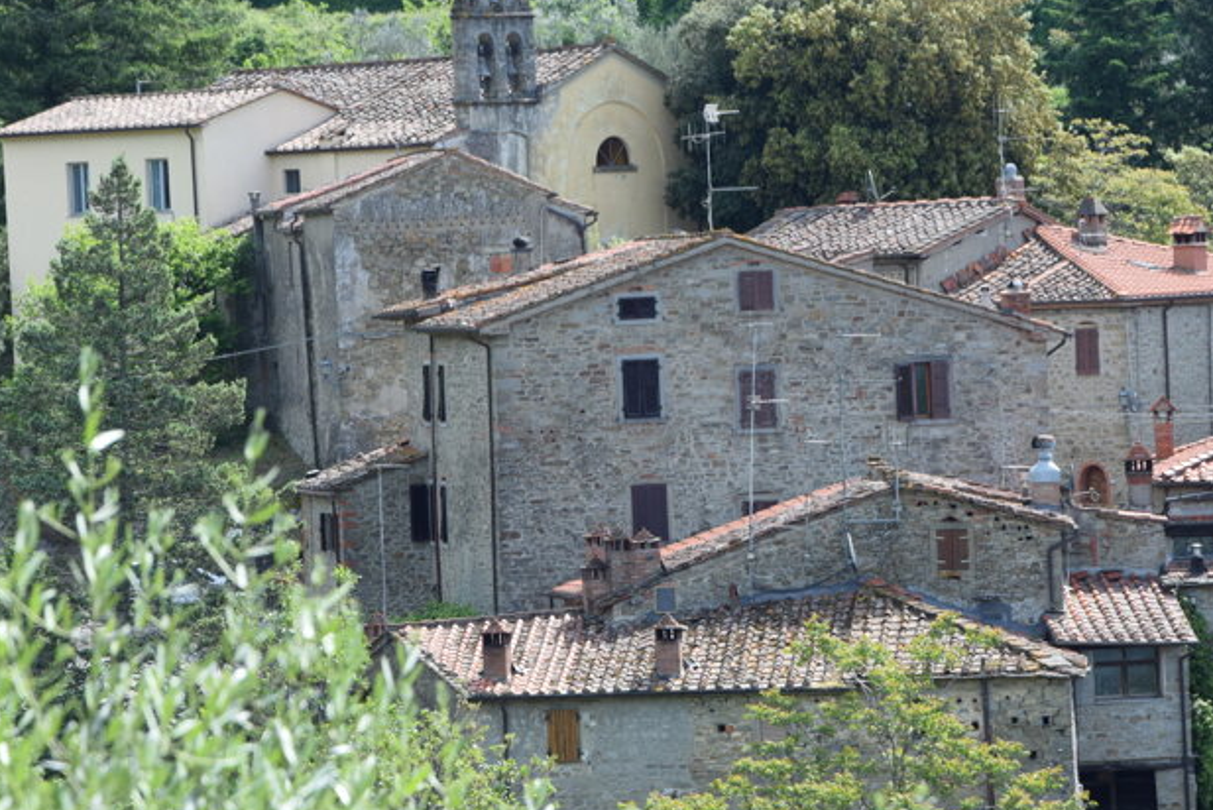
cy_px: 313
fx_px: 7079
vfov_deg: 6.5
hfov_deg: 9.8
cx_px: 633
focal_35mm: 210
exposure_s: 1/250
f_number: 8
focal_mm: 98
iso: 360
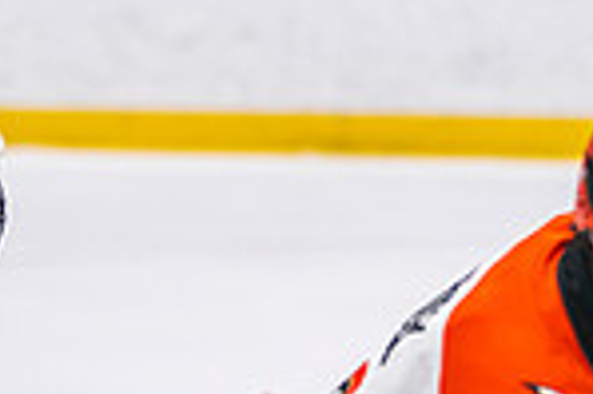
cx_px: 130
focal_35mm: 493
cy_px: 622
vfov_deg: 2.8
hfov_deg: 4.2
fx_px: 8112
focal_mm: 120
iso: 800
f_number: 2.8
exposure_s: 1/640
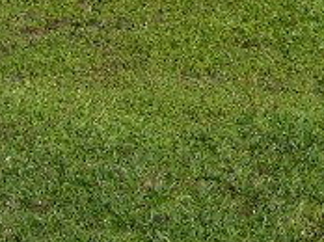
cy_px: -410
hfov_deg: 6.9
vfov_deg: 5.2
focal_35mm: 271
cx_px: 827
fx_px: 2533
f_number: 5.9
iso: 50
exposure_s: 1/221
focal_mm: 11.6
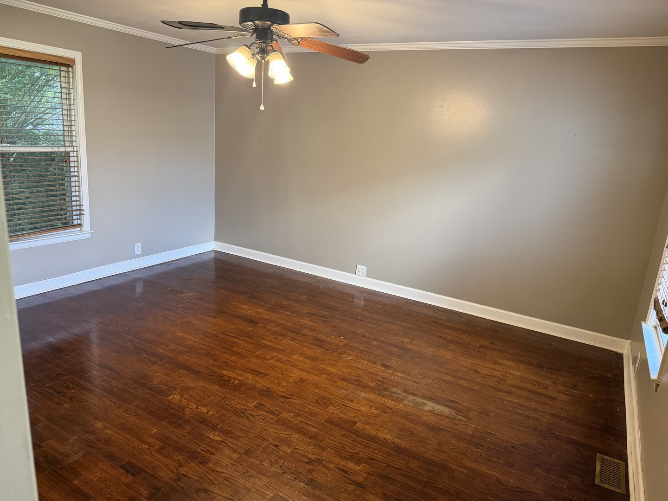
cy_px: 250
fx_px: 463
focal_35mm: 24
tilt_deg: -17.5
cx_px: 334
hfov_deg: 71.6
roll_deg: -3.9
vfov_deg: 56.8
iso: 320
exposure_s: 1/60
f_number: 1.78
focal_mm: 6.76
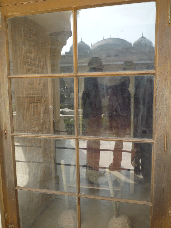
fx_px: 204
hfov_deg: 45.4
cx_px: 86
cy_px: 114
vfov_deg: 58.4
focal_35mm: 31
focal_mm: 4.5
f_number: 2.8
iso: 100
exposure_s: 1/160
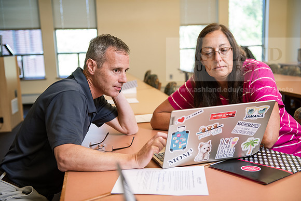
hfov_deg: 44.5
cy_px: 100
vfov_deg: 30.5
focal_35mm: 44
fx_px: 368
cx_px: 150
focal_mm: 44
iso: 800
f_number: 3.2
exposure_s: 1/200
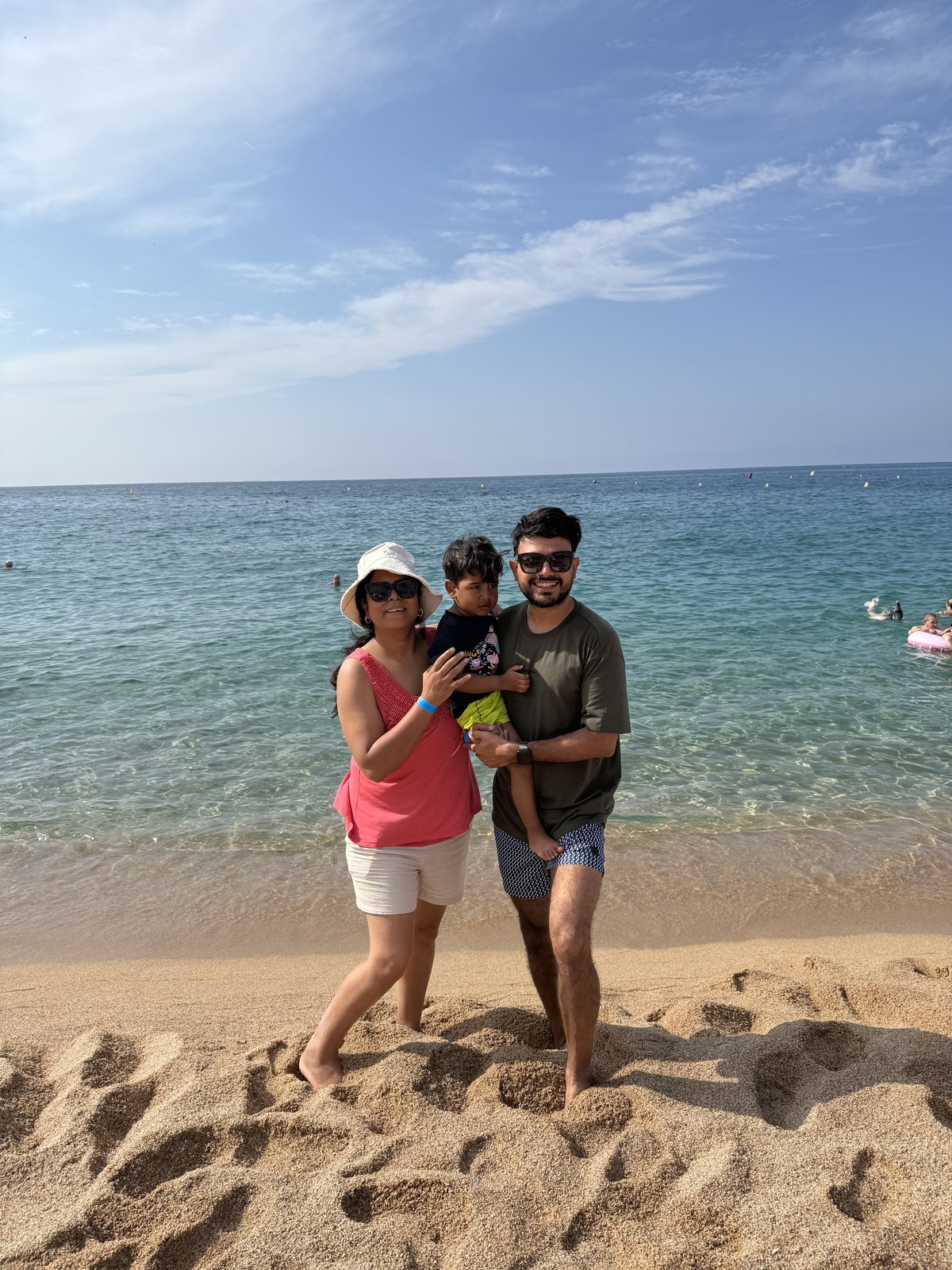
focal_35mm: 24
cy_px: 635
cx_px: 476
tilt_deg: -11.3
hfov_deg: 56.8
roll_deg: +2.6
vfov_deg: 71.6
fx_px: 880
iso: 80
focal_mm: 6.76
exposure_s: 1/6711
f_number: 1.78
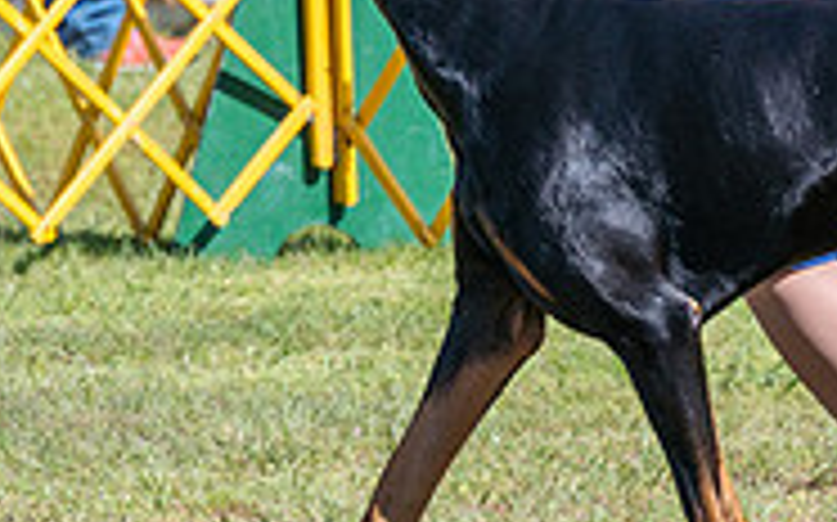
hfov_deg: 2.9
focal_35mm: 723
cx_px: 99
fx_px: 16482
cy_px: -108
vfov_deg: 1.8
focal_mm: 195
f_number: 6.3
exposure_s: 1/1250
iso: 400
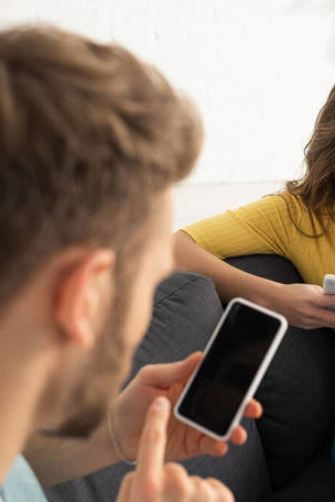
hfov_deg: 25.4
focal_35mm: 53
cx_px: 224
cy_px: 252
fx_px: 740
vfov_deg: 37.5
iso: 160
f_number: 3.2
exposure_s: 1/200
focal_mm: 35
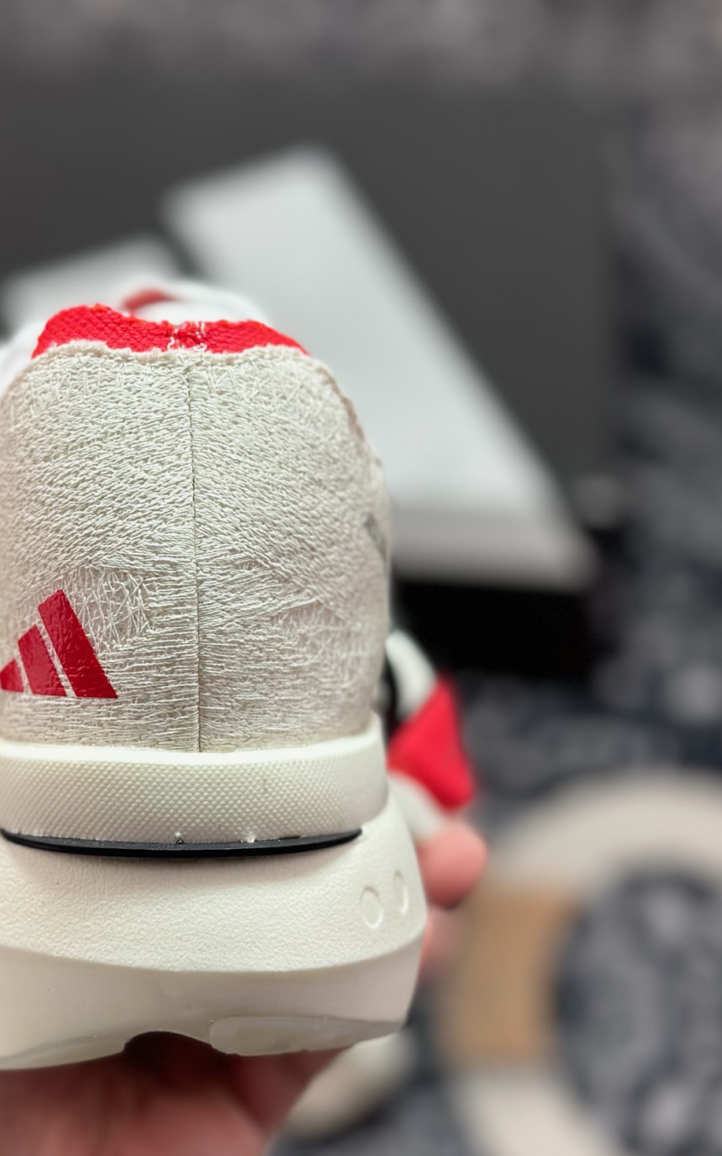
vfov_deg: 29.0
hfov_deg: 18.3
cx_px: 220
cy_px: 648
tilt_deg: -55.0
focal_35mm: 71
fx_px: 2236
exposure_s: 1/990
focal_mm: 6.86
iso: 80
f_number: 1.78
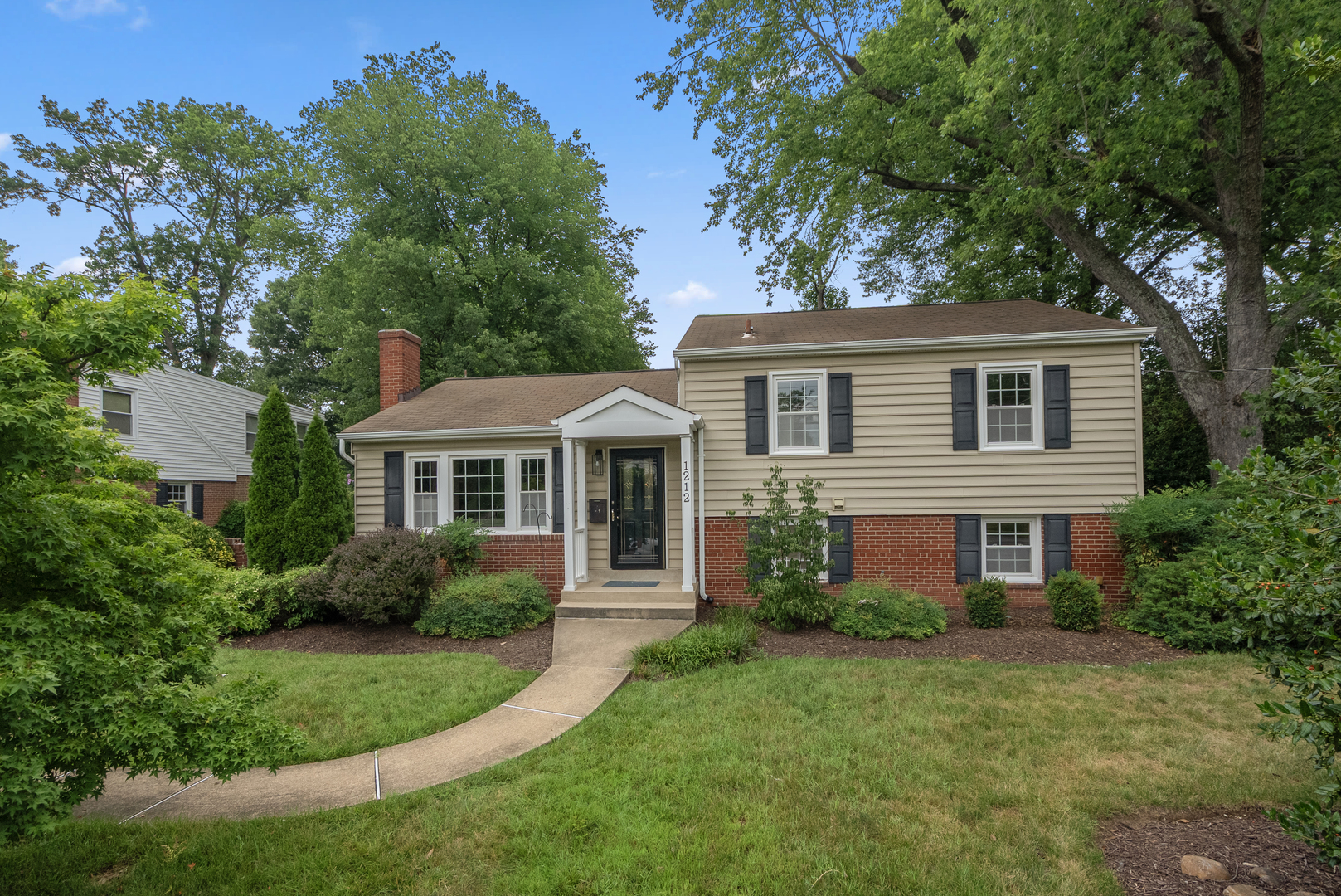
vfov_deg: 73.8
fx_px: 596
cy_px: 448
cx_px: 670
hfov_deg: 96.7
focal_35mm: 16
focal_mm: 16
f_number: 8
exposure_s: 1/640
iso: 800
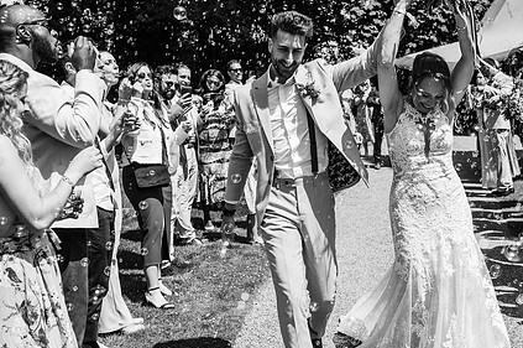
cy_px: 150
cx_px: 339
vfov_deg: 28.0
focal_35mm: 48
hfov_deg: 40.8
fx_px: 697
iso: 100
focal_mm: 35
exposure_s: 1/1250
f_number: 4.5
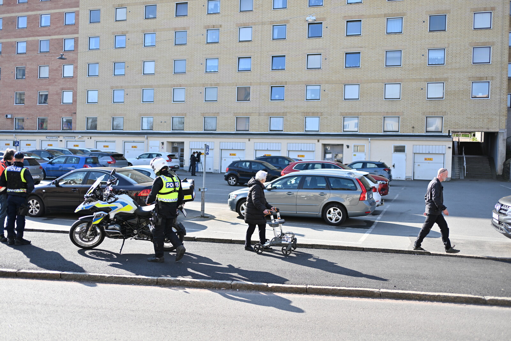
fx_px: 497
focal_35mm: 35
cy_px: 170
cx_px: 256
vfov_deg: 37.9
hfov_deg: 54.4
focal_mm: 35
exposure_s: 1/1600
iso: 90
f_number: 2
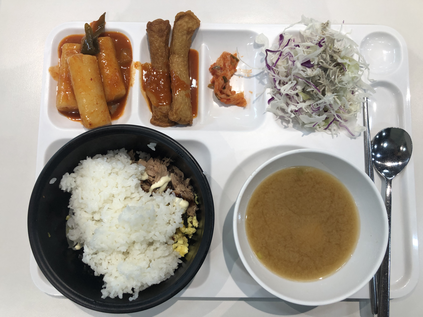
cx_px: 212
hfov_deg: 63.4
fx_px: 342
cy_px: 158
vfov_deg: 49.7
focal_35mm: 28
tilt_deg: -83.5
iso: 25
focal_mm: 3.99
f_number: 1.8
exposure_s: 1/30
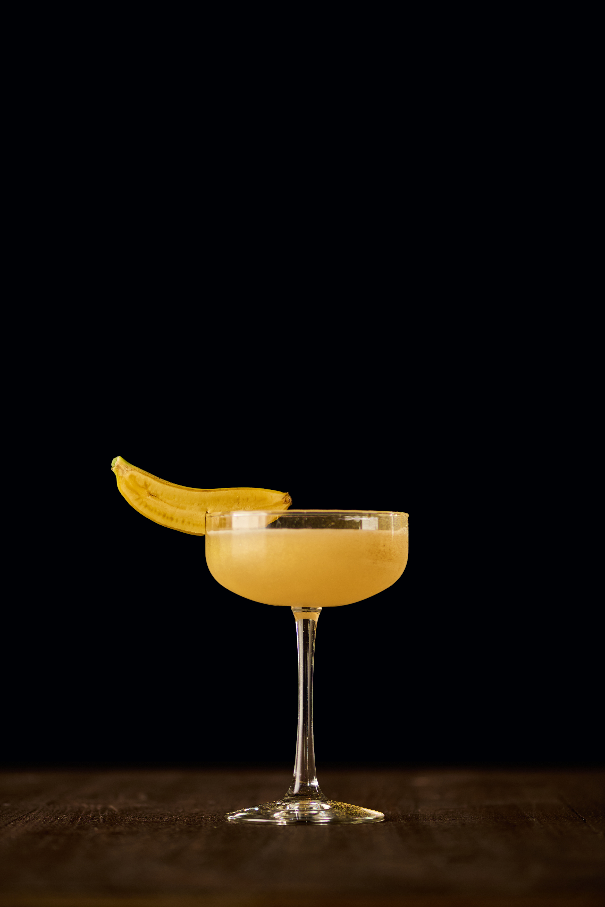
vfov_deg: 19.5
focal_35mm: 105
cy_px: 454
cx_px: 302
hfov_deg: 13.1
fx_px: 2645
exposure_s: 1/250
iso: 160
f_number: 16
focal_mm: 105
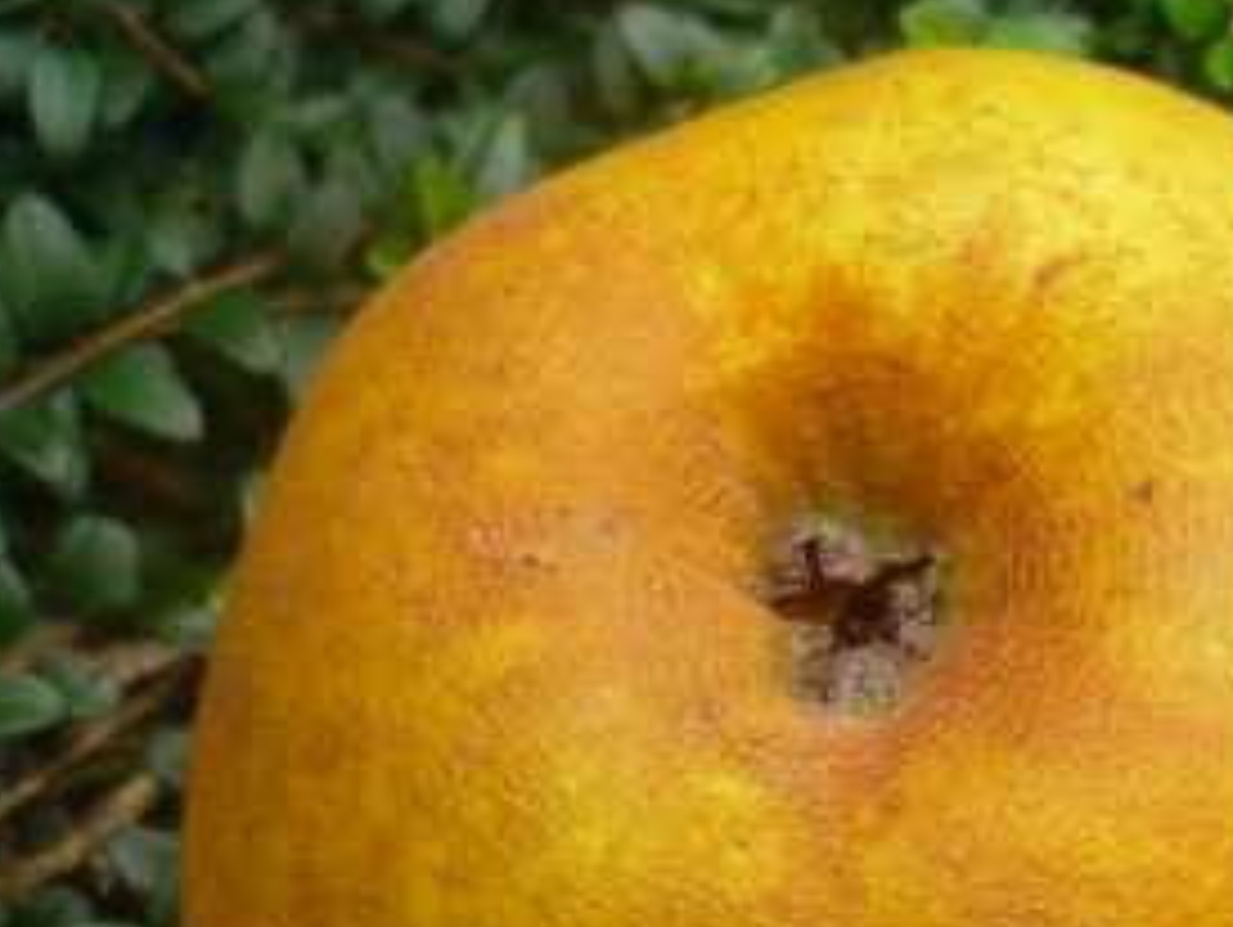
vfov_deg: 18.8
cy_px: 842
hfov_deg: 25.1
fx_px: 2745
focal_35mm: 77
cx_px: 864
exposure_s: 1/250
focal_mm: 5.5
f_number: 2.8
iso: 100
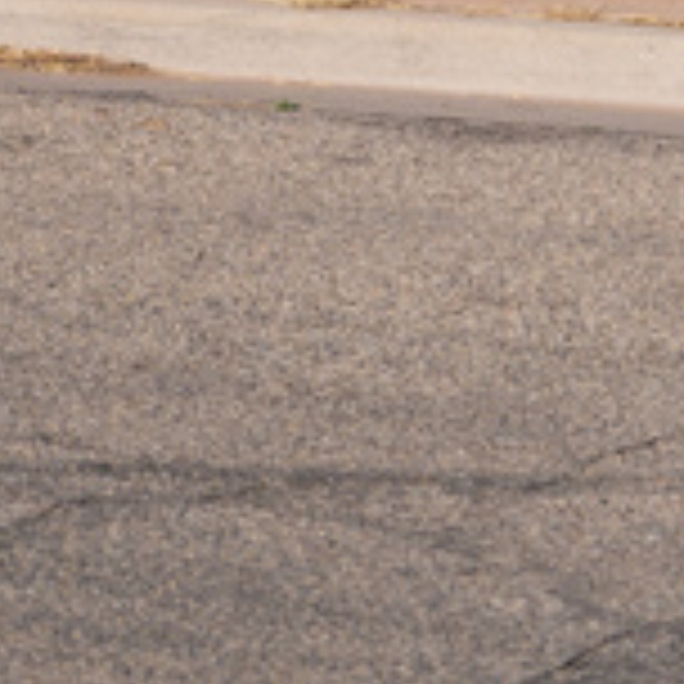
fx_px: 4471
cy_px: -848
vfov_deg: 8.2
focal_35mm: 200
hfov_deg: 8.7
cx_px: 333
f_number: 4
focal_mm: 35
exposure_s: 1/2500
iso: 200
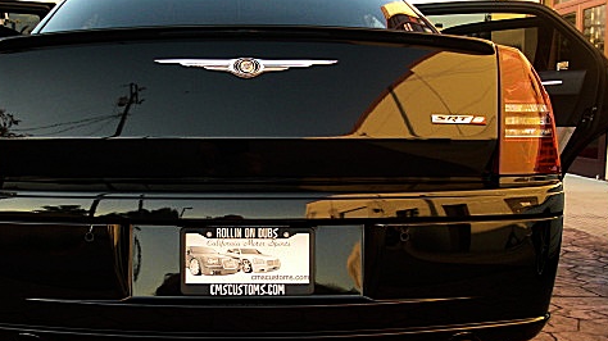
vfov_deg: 22.5
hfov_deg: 39.0
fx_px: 854
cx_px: 235
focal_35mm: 53
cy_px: 214
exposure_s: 1/100
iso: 100
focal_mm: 6.3
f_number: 2.8
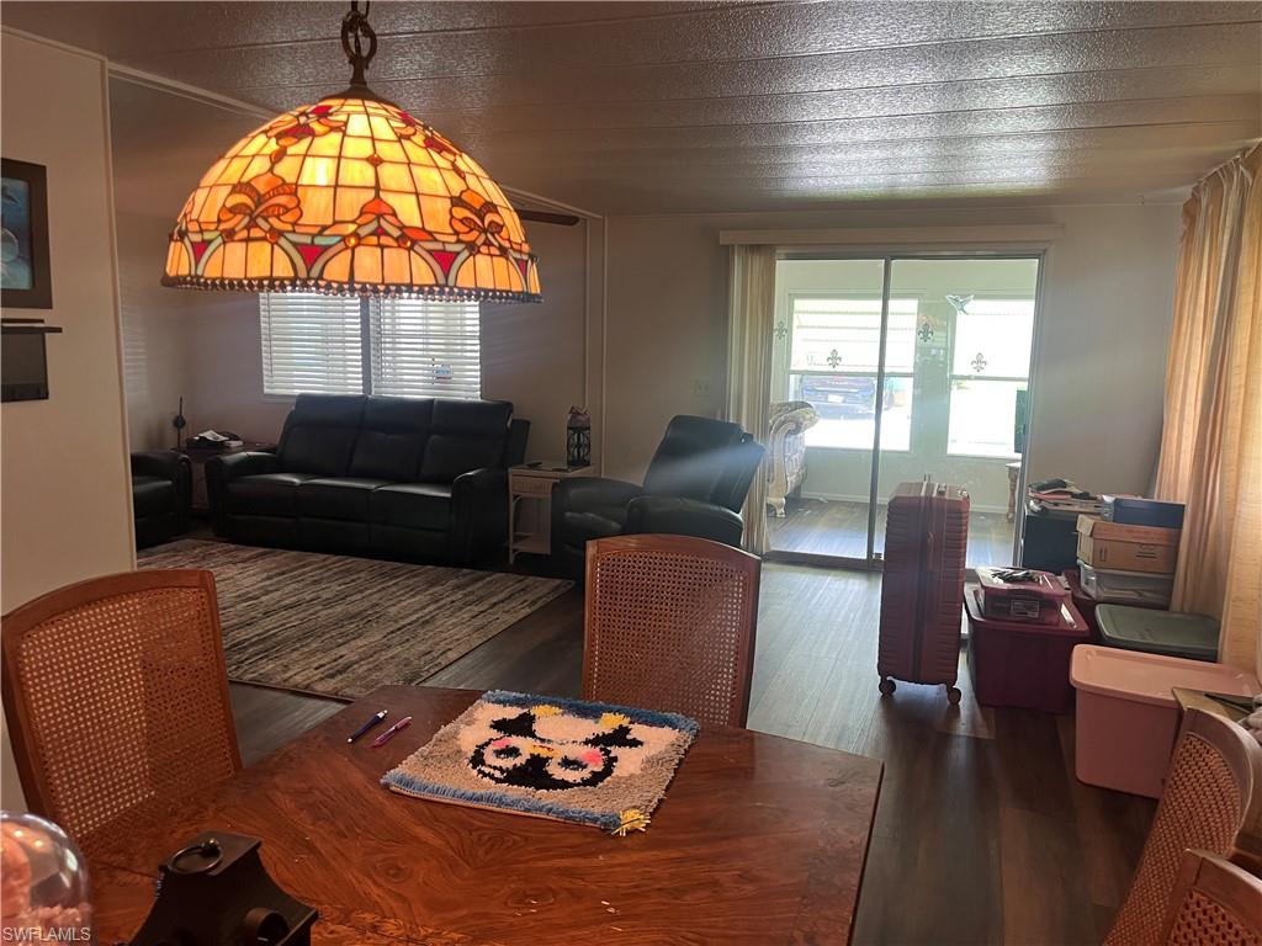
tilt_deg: -8.9
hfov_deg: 67.3
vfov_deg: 53.1
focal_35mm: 26
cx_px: 631
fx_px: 948
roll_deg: +0.2
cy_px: 473
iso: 100
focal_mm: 5.1
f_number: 1.6
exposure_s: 1/60
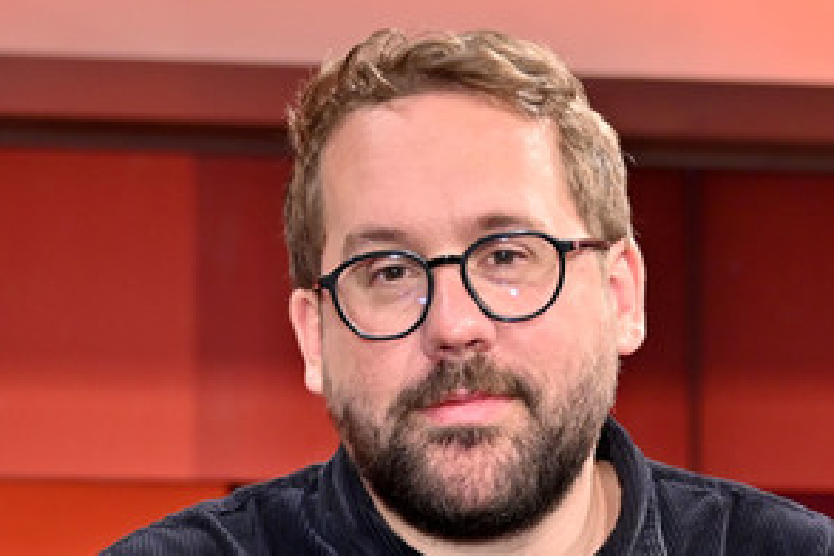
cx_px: 420
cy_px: 414
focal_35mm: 53
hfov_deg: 37.7
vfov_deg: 25.3
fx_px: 1222
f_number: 2.8
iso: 1600
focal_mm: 34.5
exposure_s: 1/200
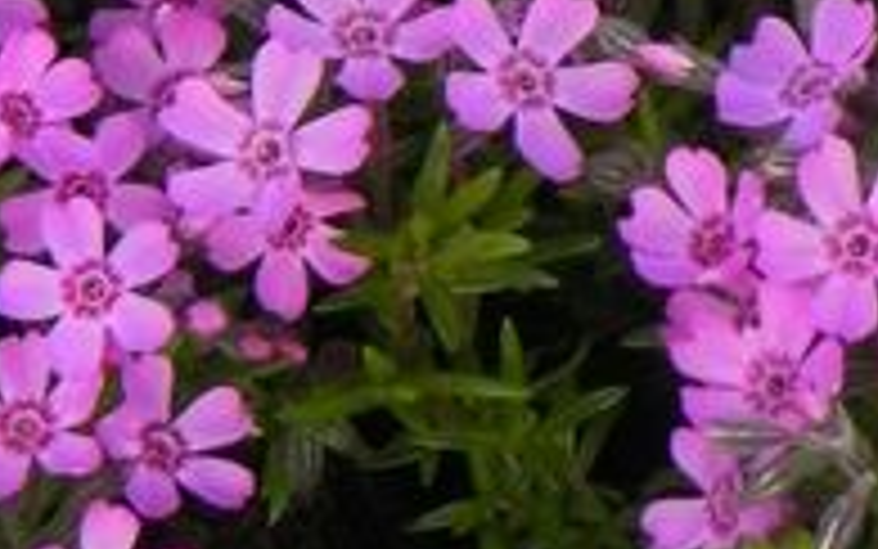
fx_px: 13428
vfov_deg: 2.3
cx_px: 432
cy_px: -1022
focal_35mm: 561
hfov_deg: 3.7
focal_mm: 23
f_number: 5
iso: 160
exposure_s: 1/200
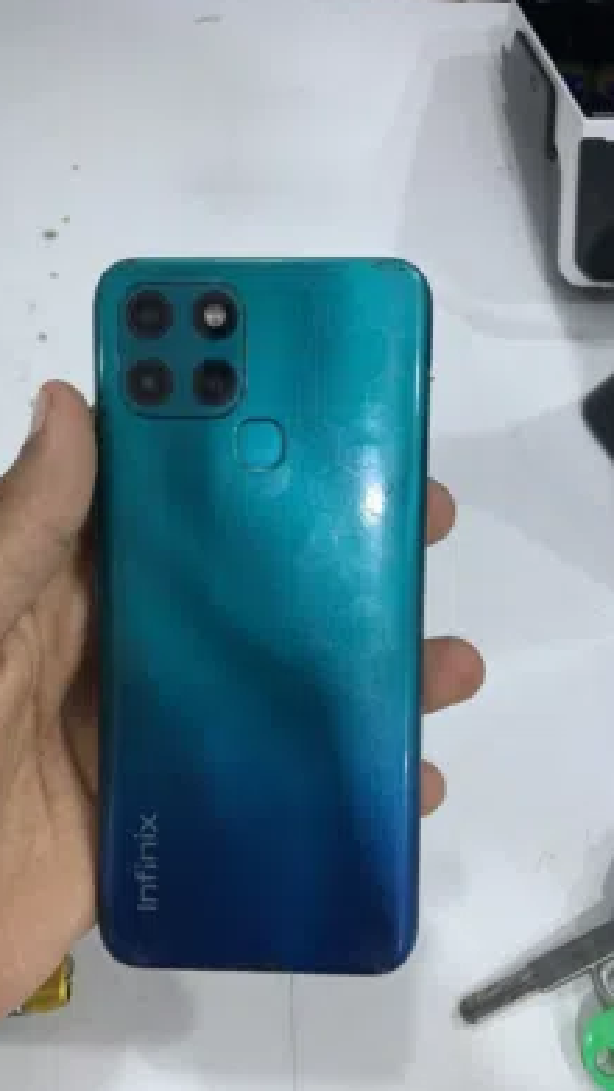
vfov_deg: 66.1
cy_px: 550
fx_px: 839
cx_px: 265
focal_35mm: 29
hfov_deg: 40.1
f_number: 1.8
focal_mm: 4.25
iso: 100
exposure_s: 1/84
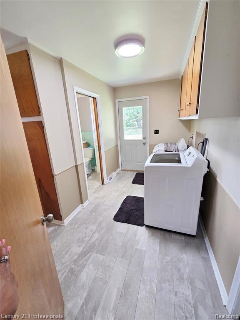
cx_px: 120
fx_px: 120
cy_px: 160
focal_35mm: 13
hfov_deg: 89.9
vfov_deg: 106.2
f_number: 2.2
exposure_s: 1/60
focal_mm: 2.2
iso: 160
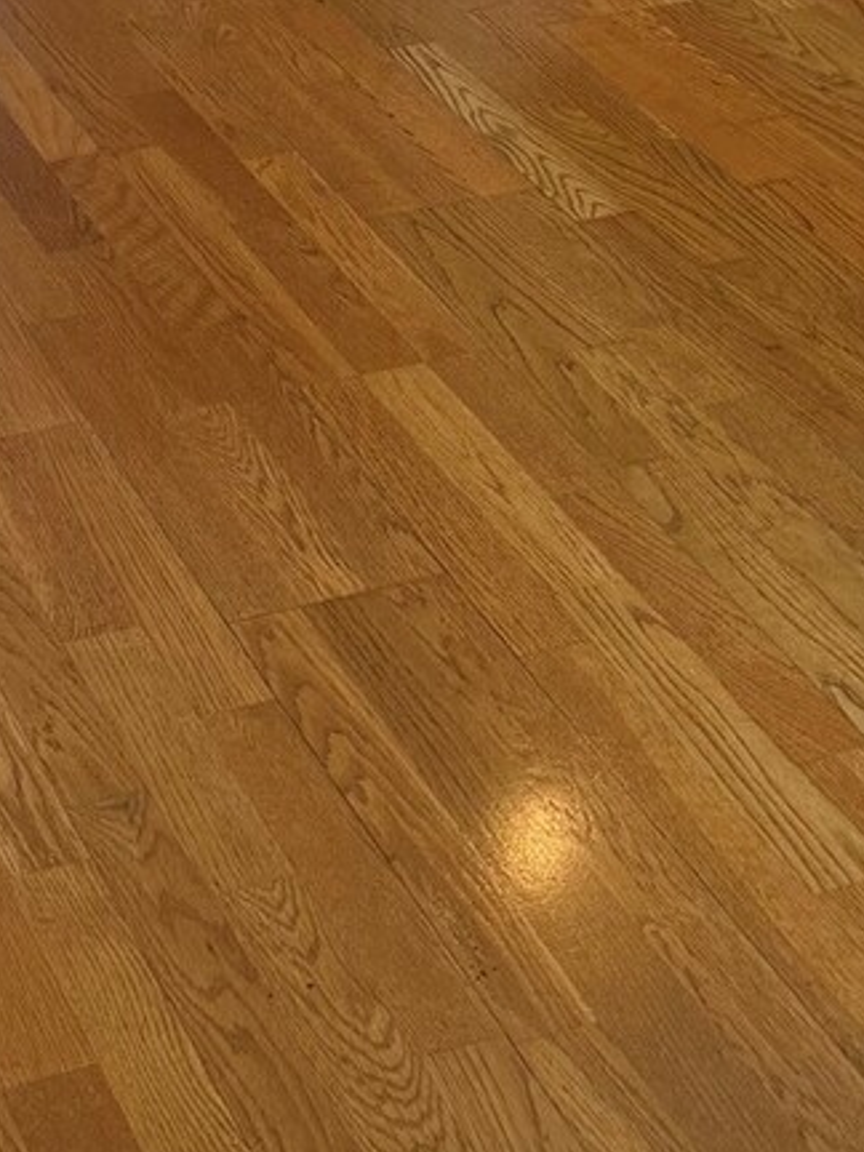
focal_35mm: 80
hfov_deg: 17.5
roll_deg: +1.7
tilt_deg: -17.5
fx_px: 2662
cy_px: -440
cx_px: -195
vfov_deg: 21.5
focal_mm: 6.76
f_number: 1.78
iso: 160
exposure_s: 1/231
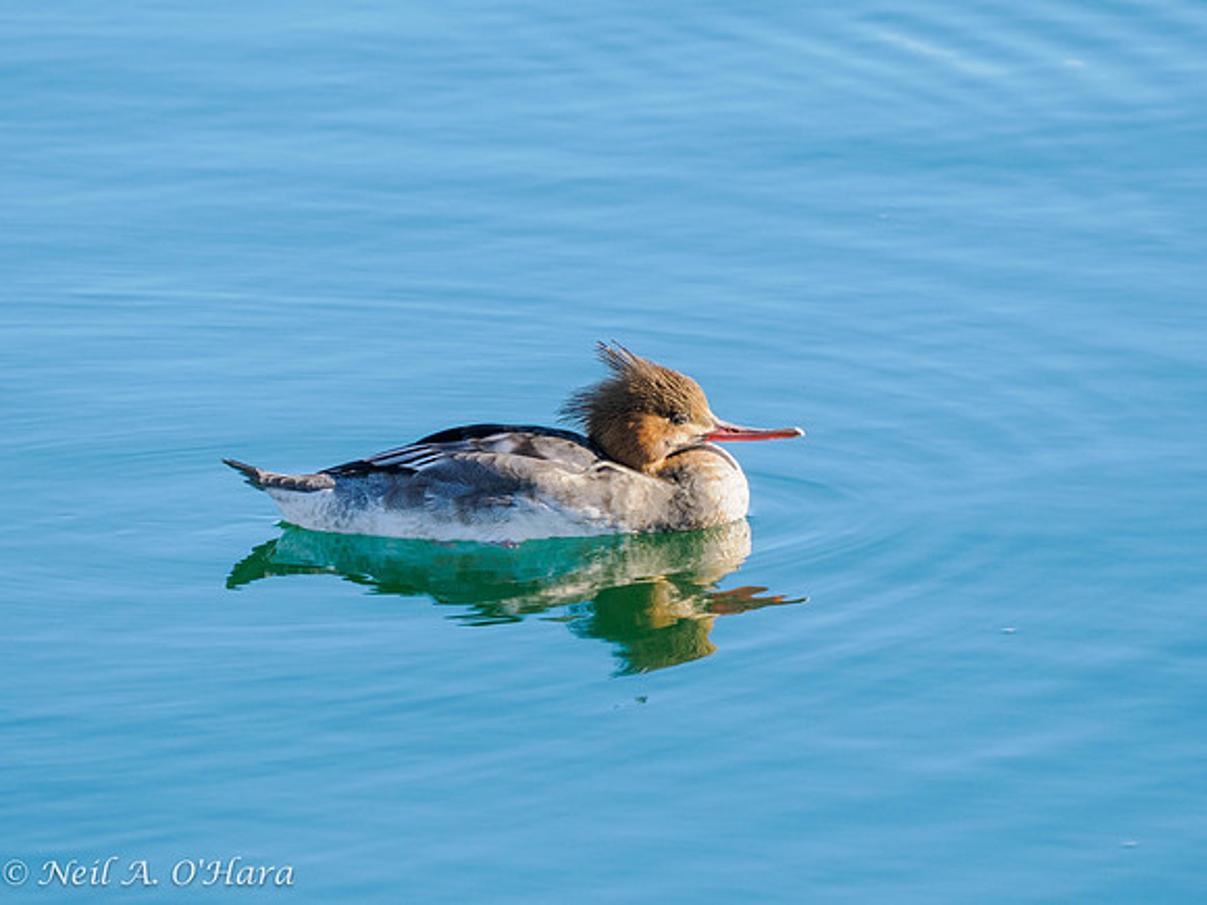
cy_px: 537
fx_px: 30679
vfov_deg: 1.7
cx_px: 527
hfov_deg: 2.3
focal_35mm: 880
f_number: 6.3
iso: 200
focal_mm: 340
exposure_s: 1/320
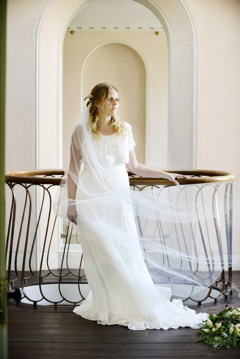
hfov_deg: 19.5
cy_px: 180
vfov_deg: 28.8
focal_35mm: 70
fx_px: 699
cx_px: 120
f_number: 3.5
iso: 640
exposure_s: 1/125
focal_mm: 70
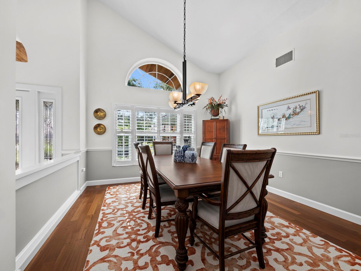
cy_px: 136
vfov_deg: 85.7
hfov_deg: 102.0
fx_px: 146
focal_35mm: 14
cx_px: 180
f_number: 11
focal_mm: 7
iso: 400
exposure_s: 1/8
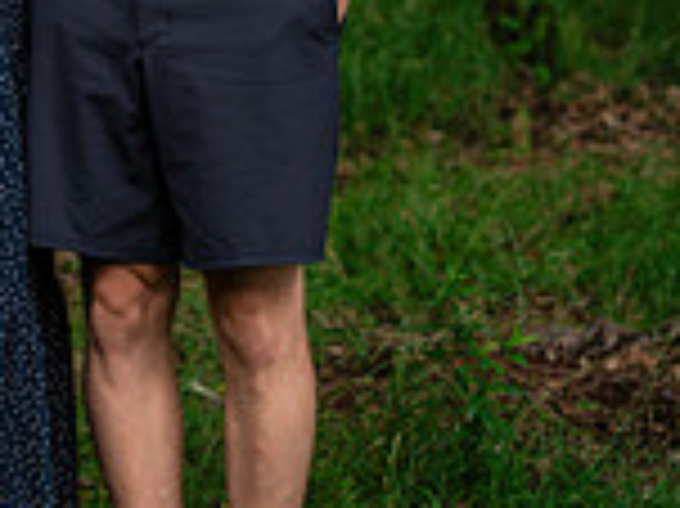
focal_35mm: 244
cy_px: -45
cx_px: 54
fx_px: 4789
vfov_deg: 6.1
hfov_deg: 8.1
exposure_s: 1/640
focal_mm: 85
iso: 320
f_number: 3.5
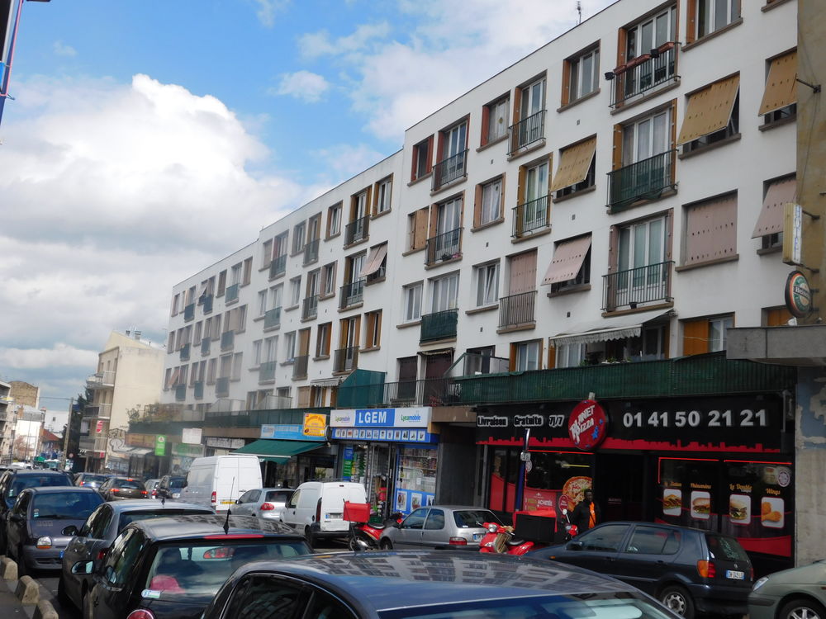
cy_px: 310
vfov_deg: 36.0
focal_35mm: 40
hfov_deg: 46.8
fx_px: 954
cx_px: 413
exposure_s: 1/400
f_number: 7.2
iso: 125
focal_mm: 7.1
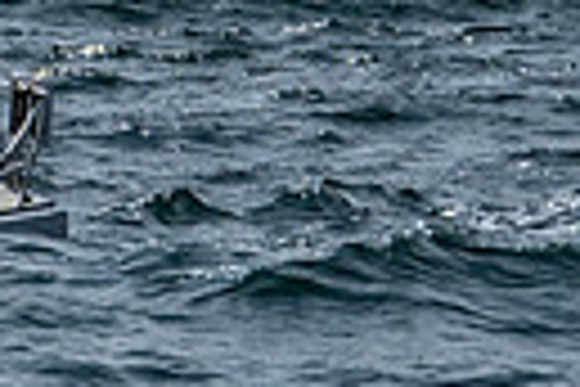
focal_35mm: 1367
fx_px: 22022
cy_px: -716
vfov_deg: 1.0
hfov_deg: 1.5
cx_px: -586
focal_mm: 135
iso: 200
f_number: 6.3
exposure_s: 1/4000
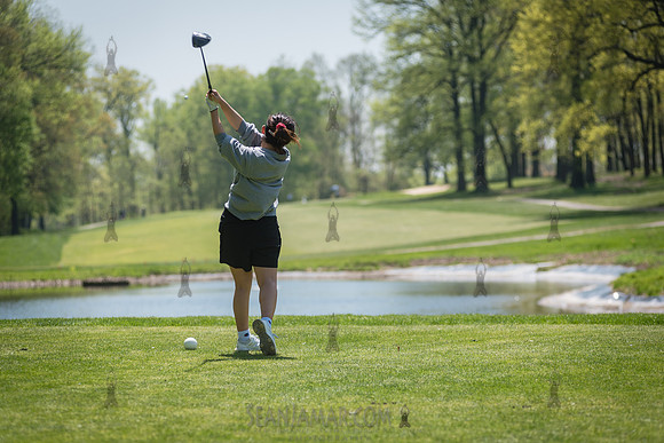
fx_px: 2490
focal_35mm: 135
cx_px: 332
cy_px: 222
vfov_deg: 10.2
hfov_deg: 15.2
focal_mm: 135
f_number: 3.5
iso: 100
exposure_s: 1/1000
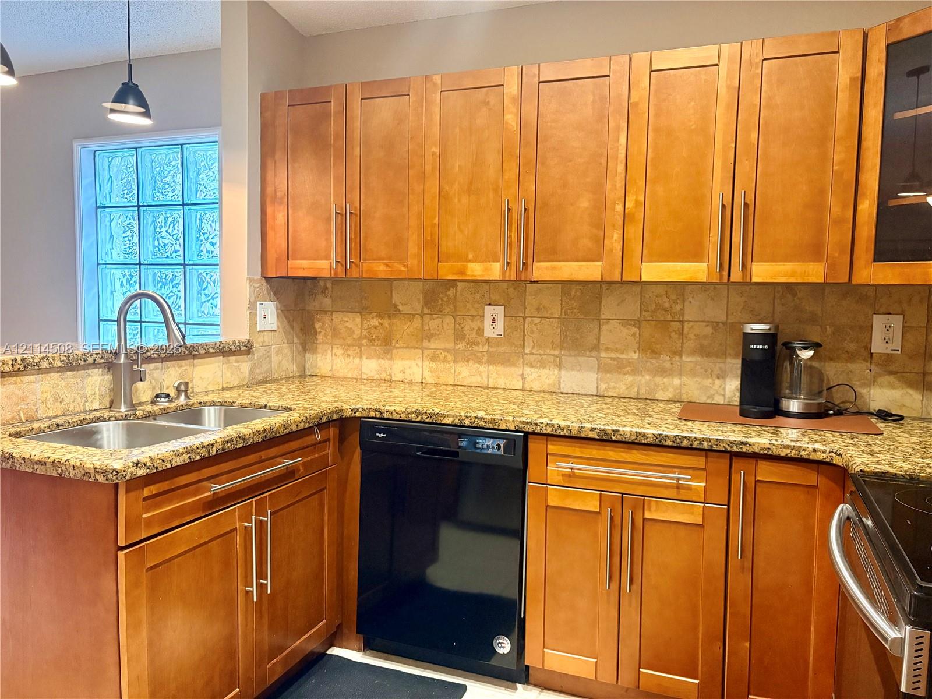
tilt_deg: -4.2
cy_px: 350
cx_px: 466
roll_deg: -0.6
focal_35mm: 26
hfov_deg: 67.3
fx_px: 700
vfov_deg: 53.1
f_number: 1.6
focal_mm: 5.96
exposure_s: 1/60
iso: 400
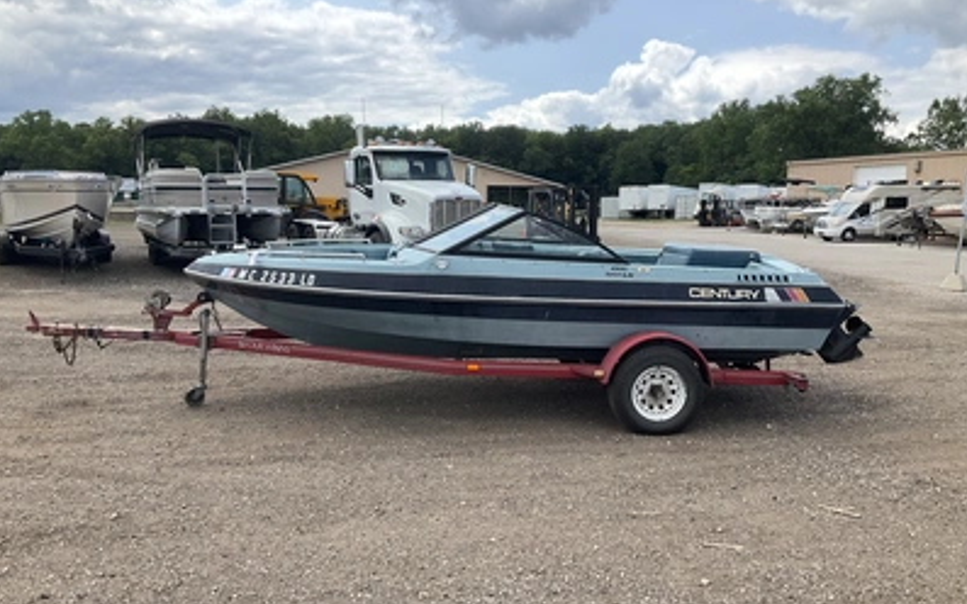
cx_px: 482
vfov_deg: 40.6
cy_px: 302
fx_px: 817
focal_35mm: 31
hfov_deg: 61.2
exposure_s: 1/1534
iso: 25
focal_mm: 3
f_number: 1.8
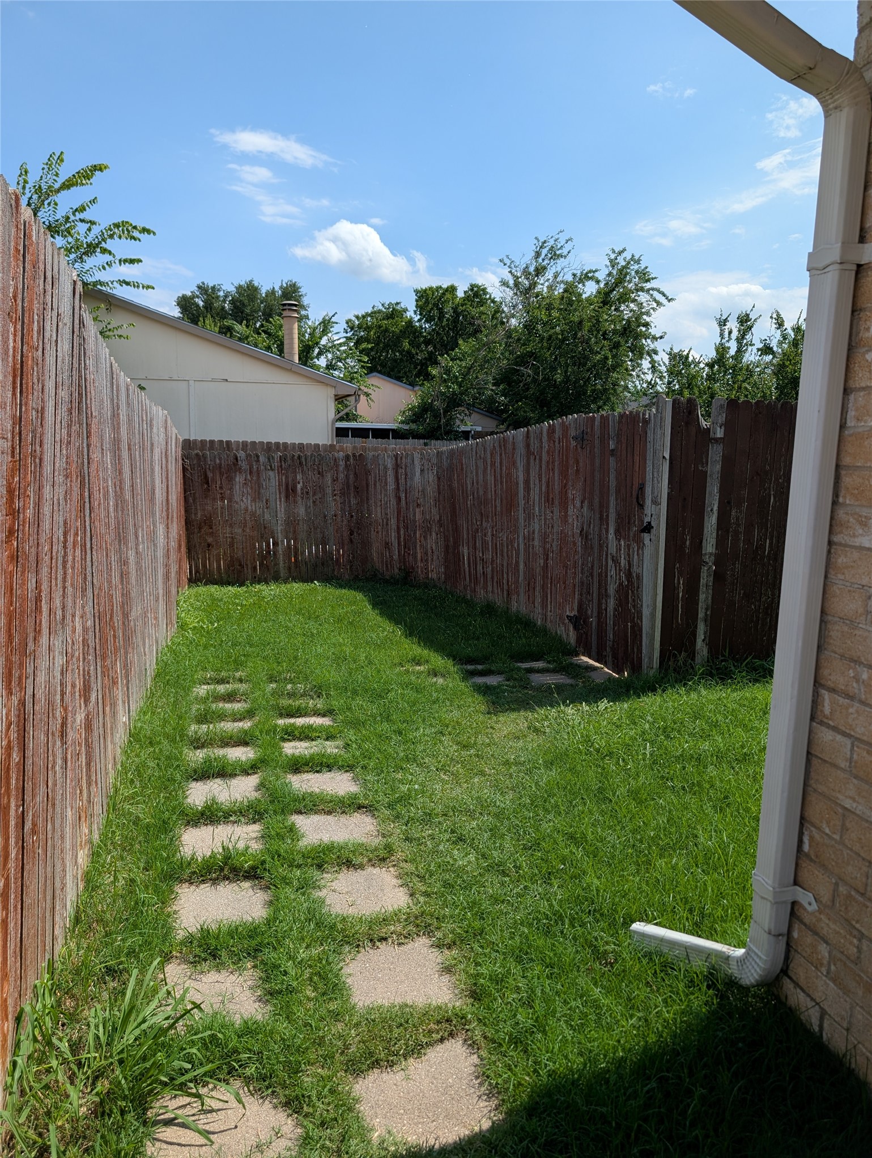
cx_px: 436
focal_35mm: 24
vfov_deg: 71.5
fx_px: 804
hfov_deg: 57.0
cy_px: 579
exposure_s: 1/1393
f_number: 1.68
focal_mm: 6.9
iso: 22
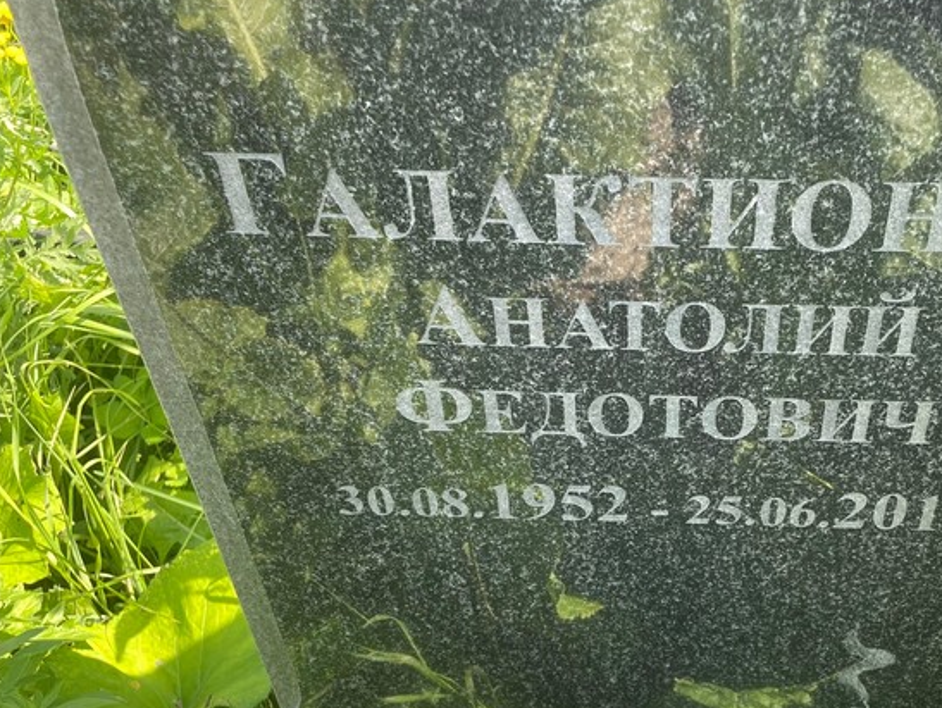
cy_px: 438
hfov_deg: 47.9
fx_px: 1035
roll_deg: -0.7
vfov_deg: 37.6
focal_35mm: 38
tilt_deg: -42.2
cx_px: 651
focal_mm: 4.2
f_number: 1.6
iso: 32
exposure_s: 1/227
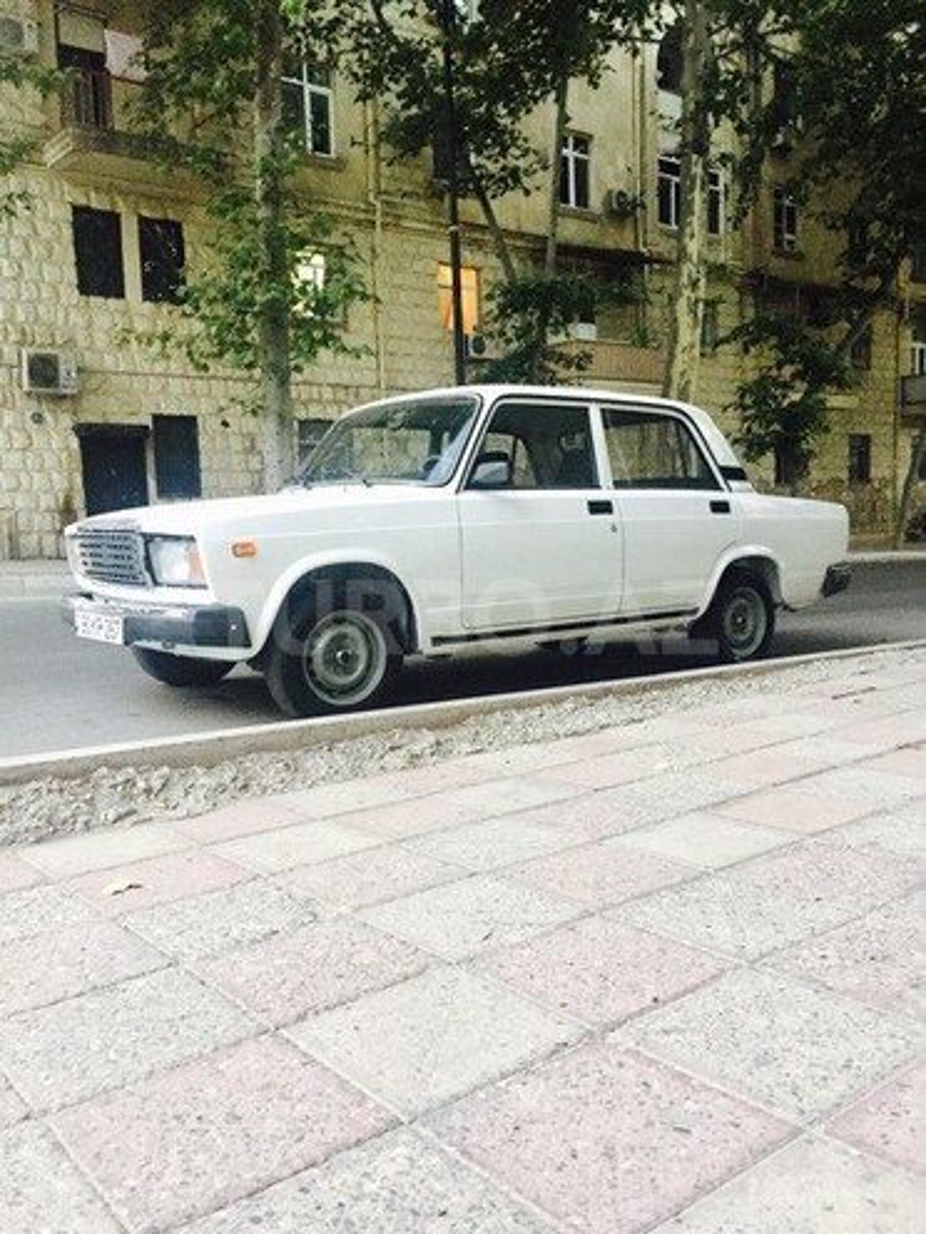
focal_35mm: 29
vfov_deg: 61.7
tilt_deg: -4.7
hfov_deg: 48.2
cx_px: 463
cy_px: 617
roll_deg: +2.1
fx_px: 1034
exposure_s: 1/20
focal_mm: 4.15
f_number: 2.2
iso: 250
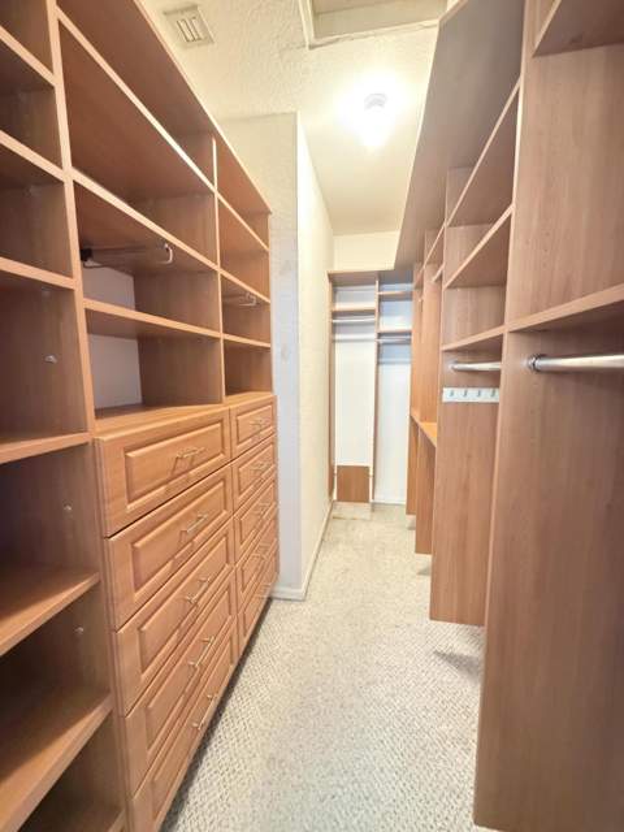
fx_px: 336
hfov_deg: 85.7
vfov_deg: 102.1
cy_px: 416
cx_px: 312
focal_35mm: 14
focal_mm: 2.22
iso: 2500
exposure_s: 1/30
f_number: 2.2
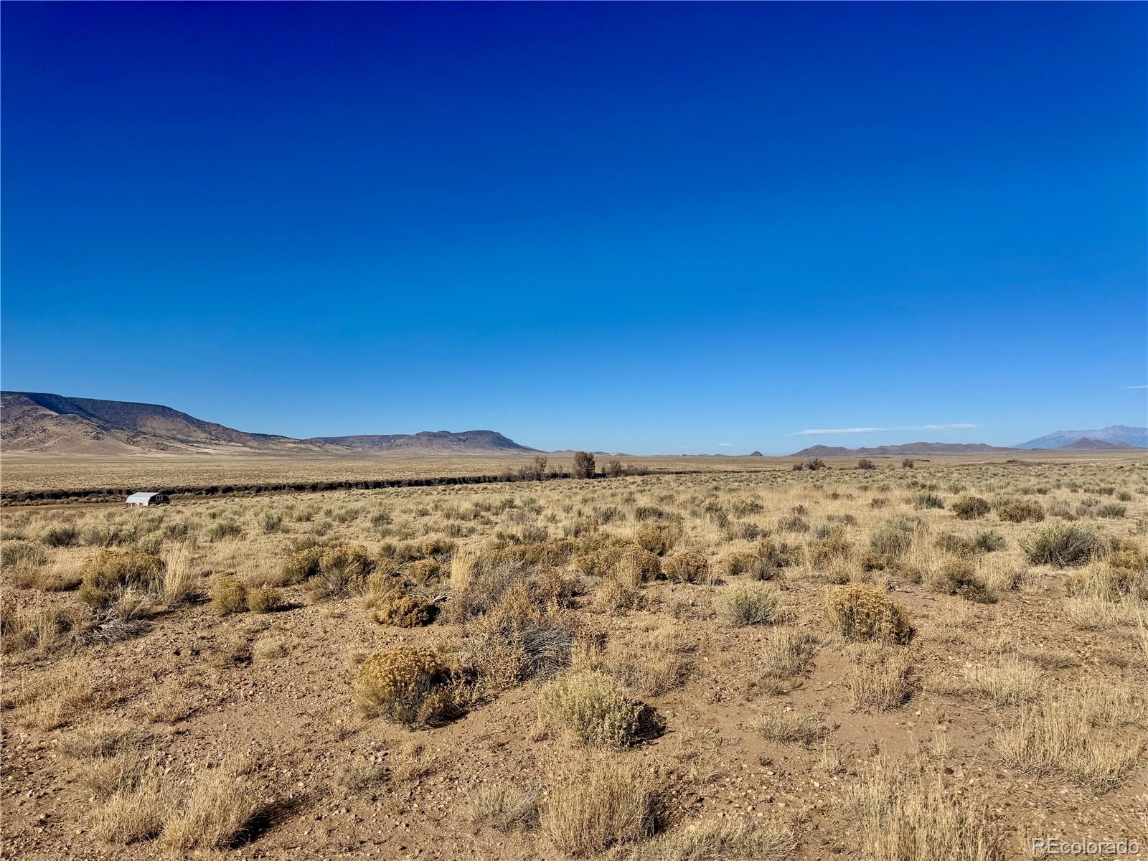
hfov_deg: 71.6
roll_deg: -0.3
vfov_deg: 56.8
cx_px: 574
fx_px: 796
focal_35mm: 24
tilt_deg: +2.3
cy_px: 430
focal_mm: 6.76
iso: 80
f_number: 1.78
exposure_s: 1/7937
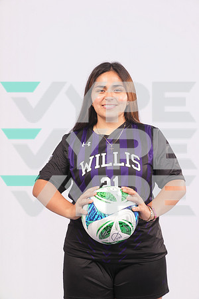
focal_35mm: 70
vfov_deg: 28.8
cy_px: 150
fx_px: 580
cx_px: 100
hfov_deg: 19.5
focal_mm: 70
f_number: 7.1
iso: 160
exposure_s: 1/200
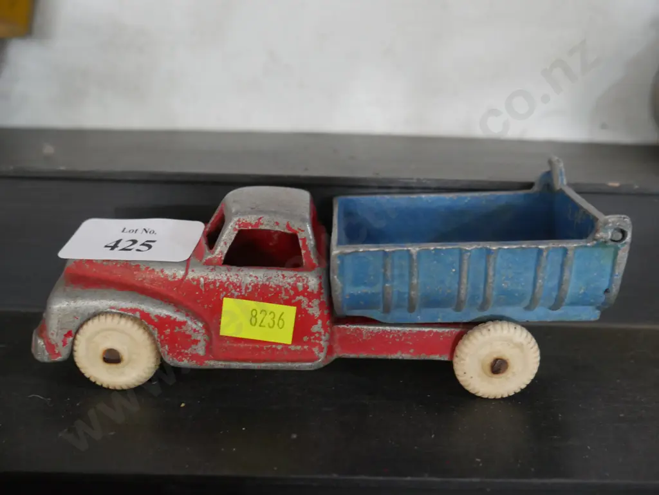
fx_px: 609
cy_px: 248
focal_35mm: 32
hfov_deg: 56.8
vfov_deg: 44.2
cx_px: 330
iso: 2500
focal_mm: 16
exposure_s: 1/60
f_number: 3.6
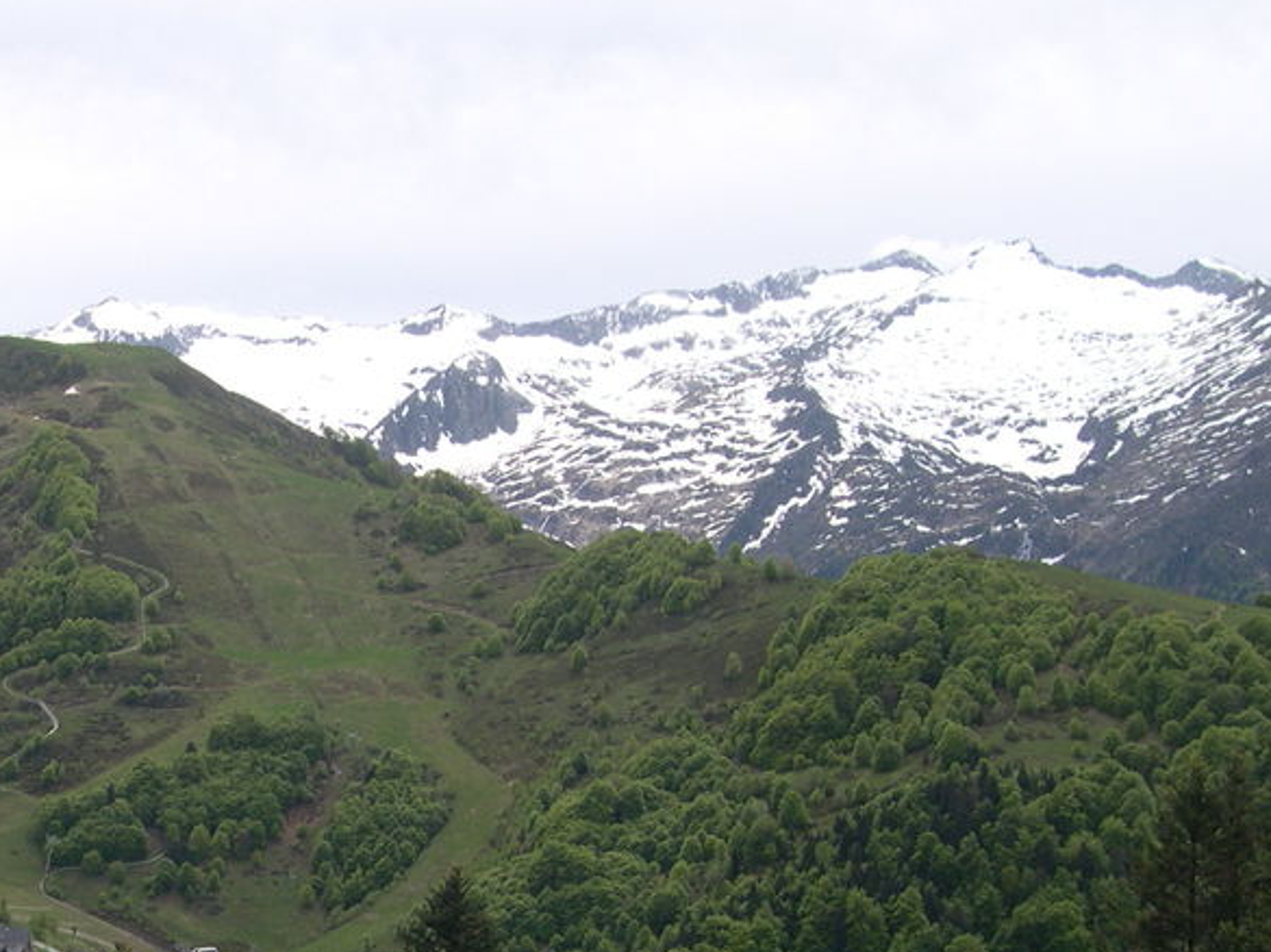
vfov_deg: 22.4
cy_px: 702
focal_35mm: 65
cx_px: 211
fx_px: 2385
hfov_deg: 29.0
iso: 100
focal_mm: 8
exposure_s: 1/150
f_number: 7.6
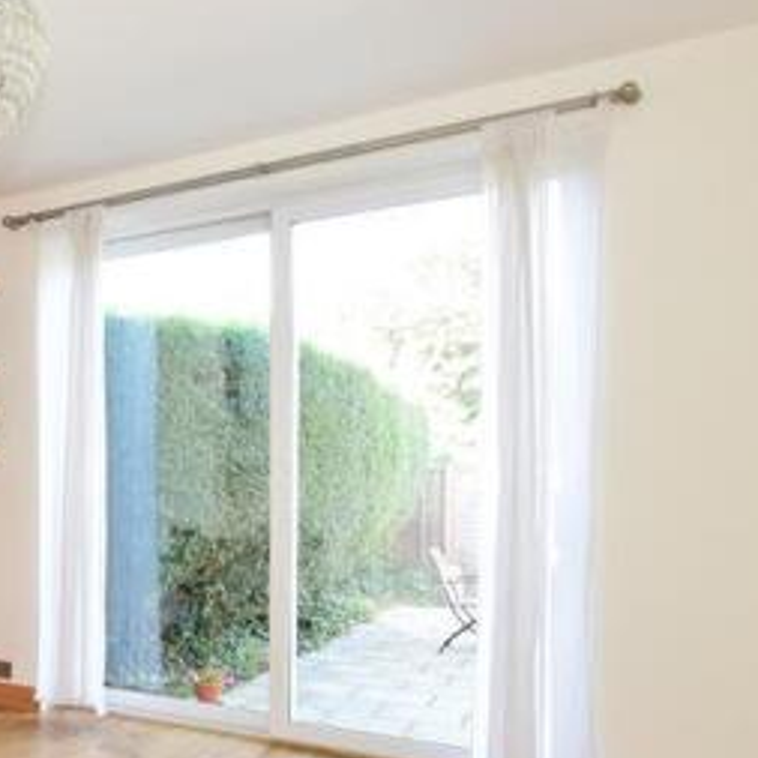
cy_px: 478
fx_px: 818
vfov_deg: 49.2
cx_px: -90
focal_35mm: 33
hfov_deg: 39.8
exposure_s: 1/20
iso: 500
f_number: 9
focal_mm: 10
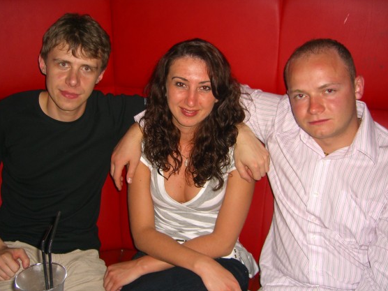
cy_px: 144
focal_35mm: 41
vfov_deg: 35.1
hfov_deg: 45.8
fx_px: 460
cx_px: 185
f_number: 2.8
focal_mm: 7.9
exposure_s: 1/60
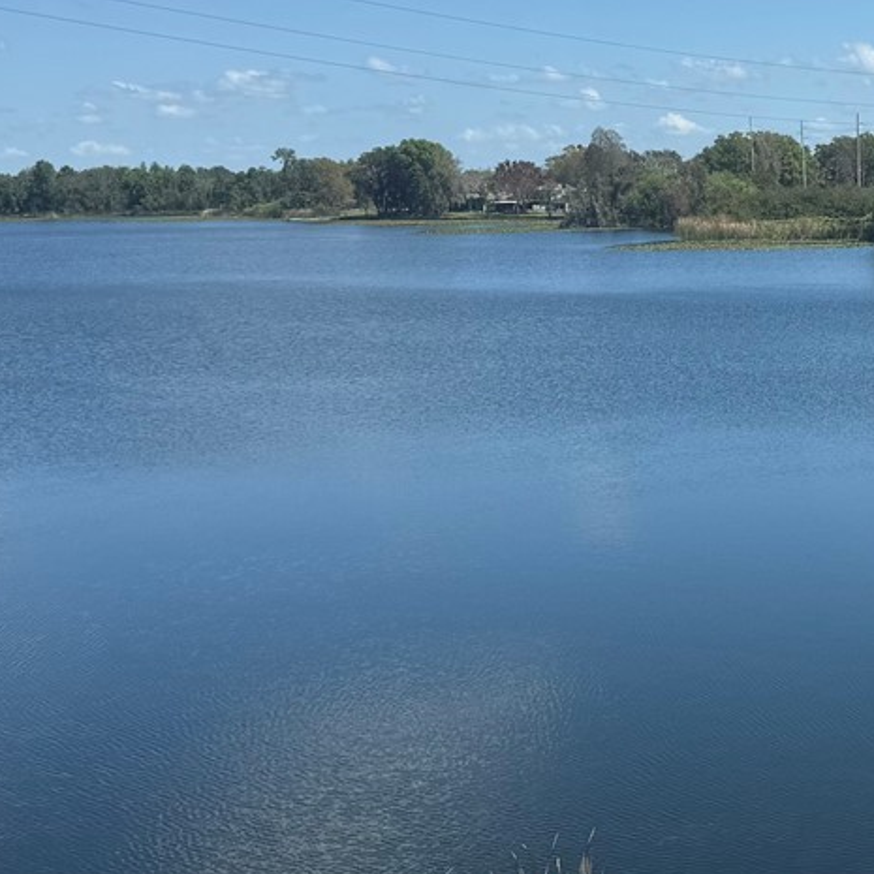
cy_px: 346
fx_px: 2085
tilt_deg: -4.1
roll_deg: +1.5
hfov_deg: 22.4
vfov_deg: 23.6
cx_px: 951
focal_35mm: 73
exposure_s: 1/4975
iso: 80
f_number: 1.78
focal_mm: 6.76
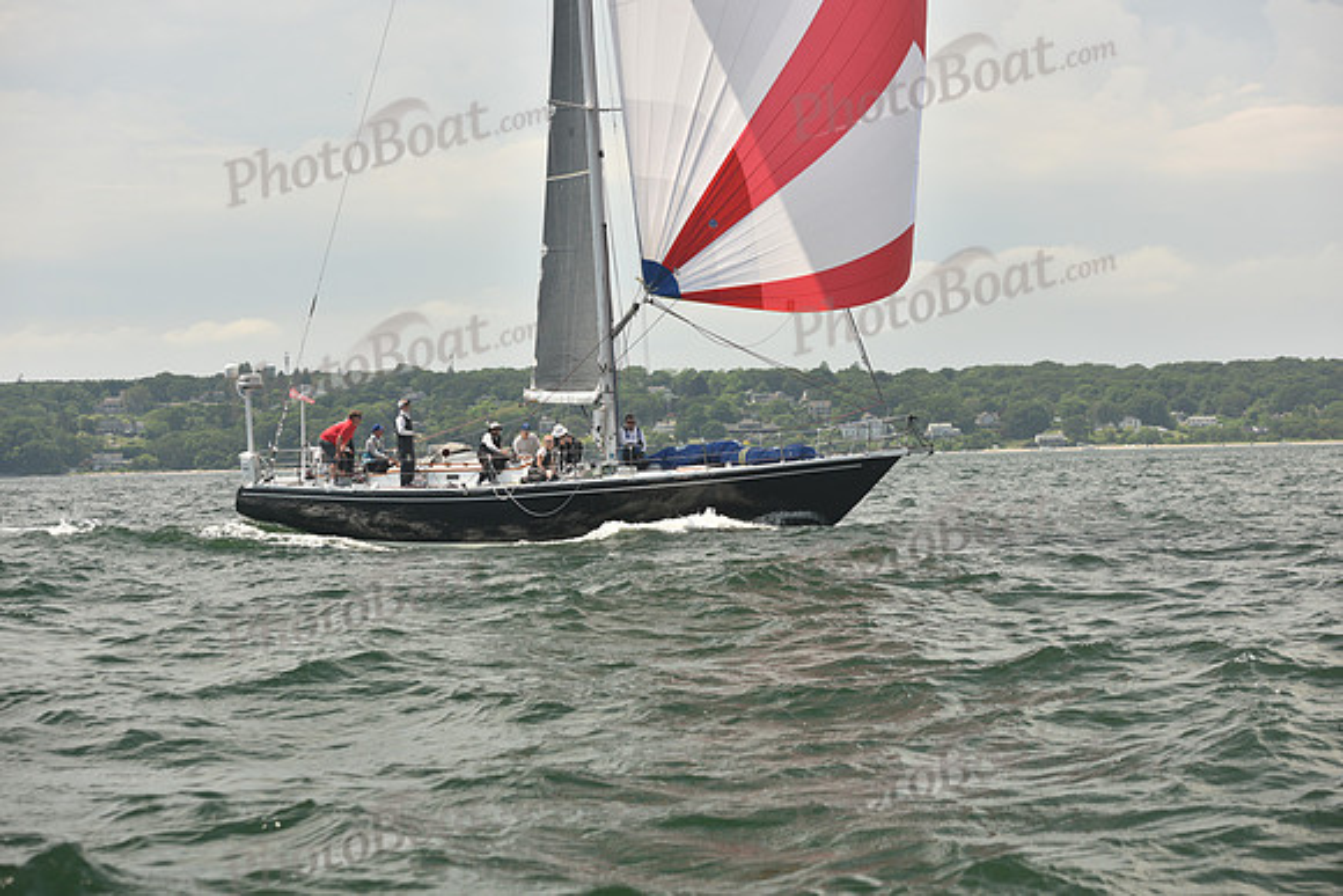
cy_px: 448
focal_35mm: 70
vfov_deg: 19.5
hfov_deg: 28.8
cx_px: 672
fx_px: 2612
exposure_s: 1/640
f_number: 5.6
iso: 250
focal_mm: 70
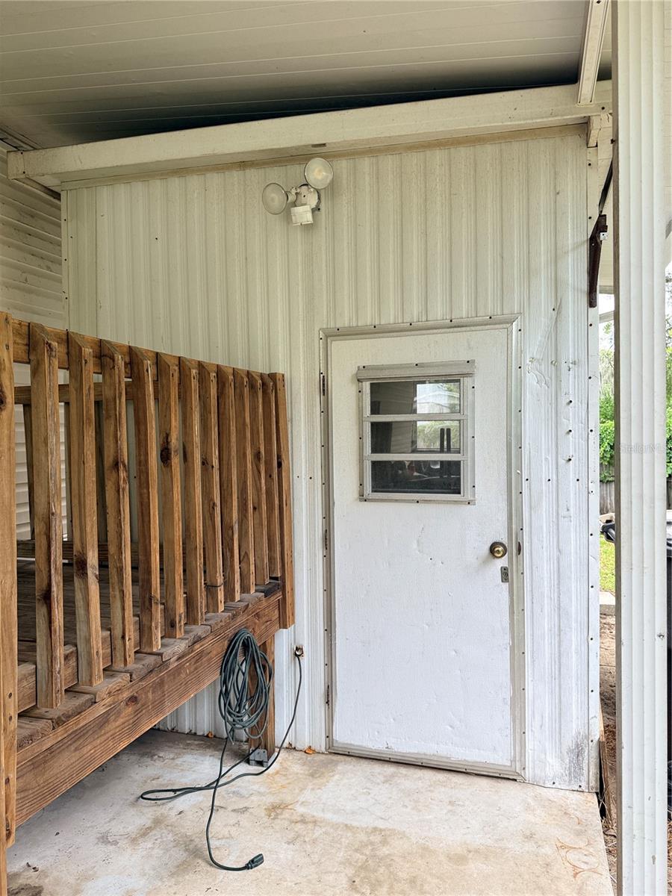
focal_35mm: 24
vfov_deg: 71.6
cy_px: 448
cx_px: 336
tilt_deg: -0.6
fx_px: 621
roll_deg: +1.1
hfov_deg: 56.8
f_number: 1.78
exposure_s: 1/174
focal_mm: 6.76
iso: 64
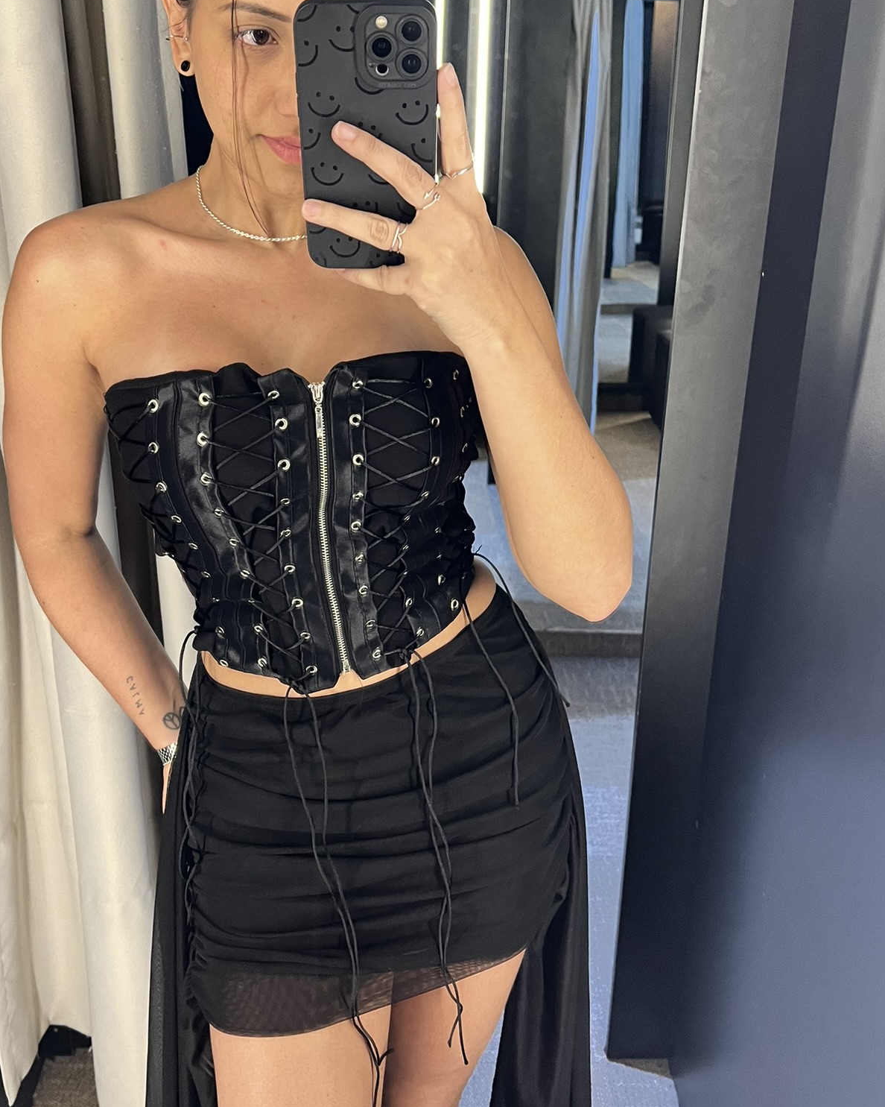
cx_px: 393
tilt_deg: -20.0
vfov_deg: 51.4
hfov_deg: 42.2
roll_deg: -1.4
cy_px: 490
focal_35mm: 35
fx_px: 1146
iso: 200
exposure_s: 1/60
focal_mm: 5.7
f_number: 1.5
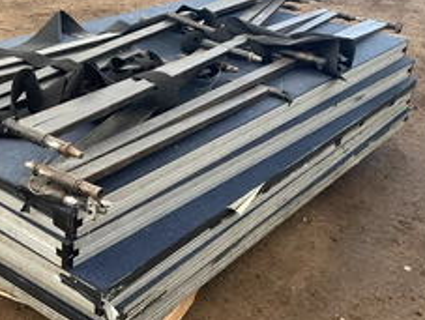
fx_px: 627
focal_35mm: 51
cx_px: 105
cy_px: 208
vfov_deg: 28.5
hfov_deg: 36.5
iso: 64
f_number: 1.8
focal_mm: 3
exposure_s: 1/122
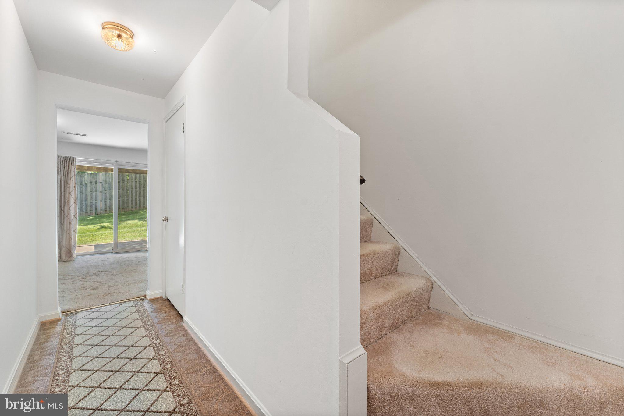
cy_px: 208
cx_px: 312
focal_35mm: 15
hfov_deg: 101.9
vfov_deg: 78.8
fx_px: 253
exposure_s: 1/2
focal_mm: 14.6
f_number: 8
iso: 500
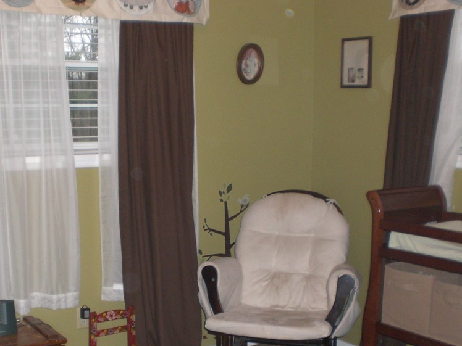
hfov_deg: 36.6
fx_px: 694
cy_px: 226
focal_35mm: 52
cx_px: 179
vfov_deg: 27.9
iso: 200
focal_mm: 6.3
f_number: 3.1
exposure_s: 1/60
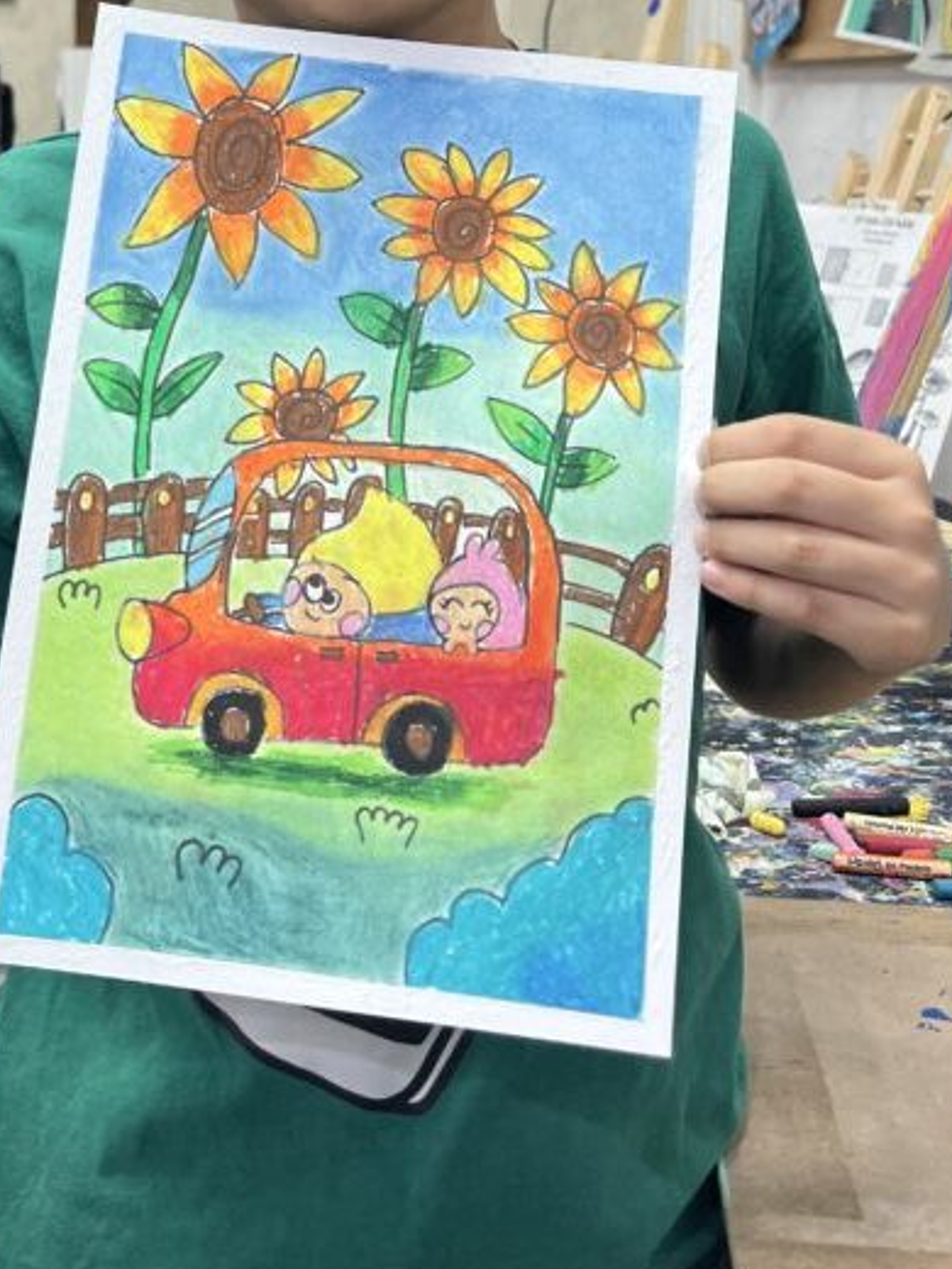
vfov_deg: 36.3
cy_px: 183
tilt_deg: -4.0
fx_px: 1833
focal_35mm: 50
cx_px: 225
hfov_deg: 28.6
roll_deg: -0.5
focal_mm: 5.7
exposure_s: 1/100
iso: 80
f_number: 1.5
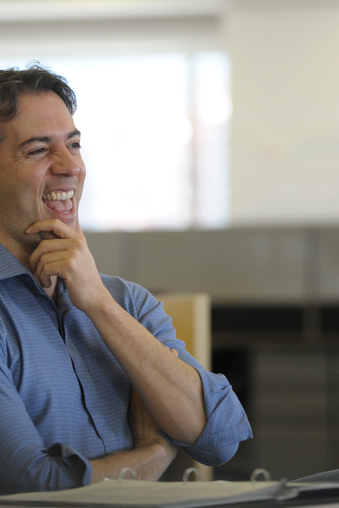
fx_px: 2768
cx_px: 102
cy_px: 254
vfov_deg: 10.5
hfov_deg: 7.0
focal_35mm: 196
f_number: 2.8
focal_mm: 130
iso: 2500
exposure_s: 1/1000
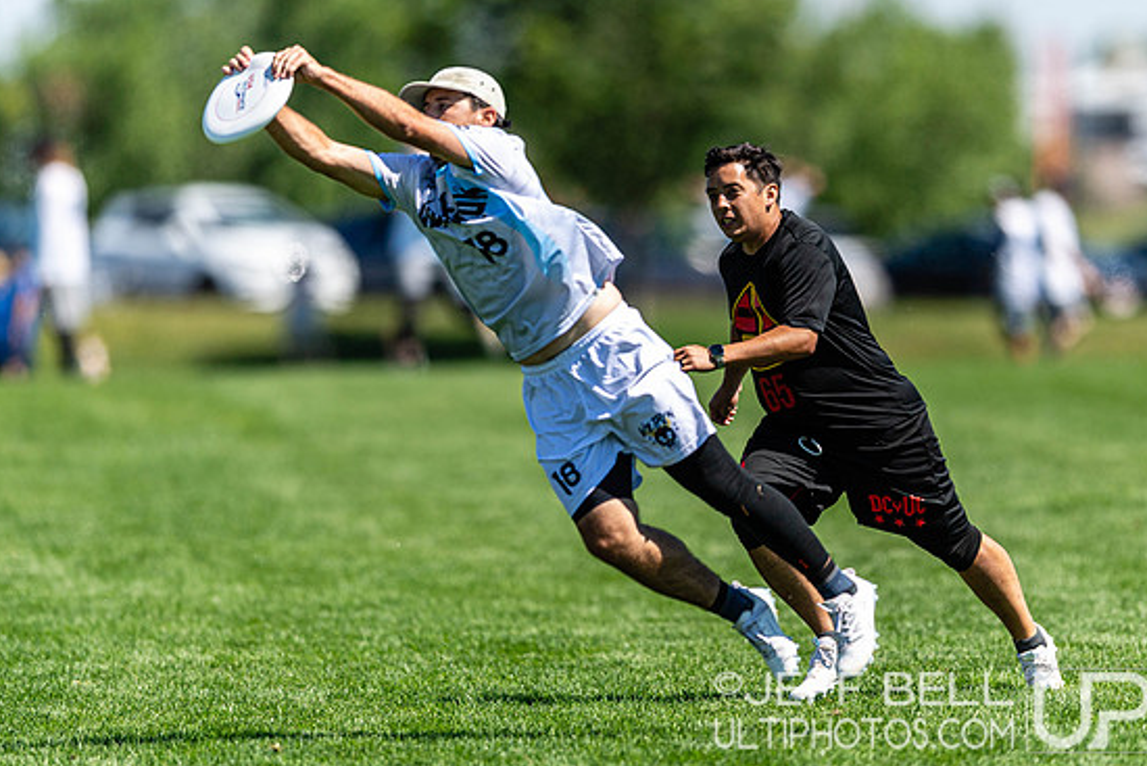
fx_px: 17973
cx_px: 689
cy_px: 378
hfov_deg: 3.7
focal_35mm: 564
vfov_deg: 2.4
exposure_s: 1/3200
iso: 180
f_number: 2.8
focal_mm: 400
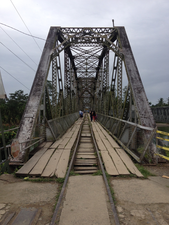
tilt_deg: -2.1
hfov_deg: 40.7
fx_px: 228
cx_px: 84
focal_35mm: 35
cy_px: 112
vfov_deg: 52.6
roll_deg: +0.6
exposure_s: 1/1842
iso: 50
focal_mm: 4.28
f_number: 2.4
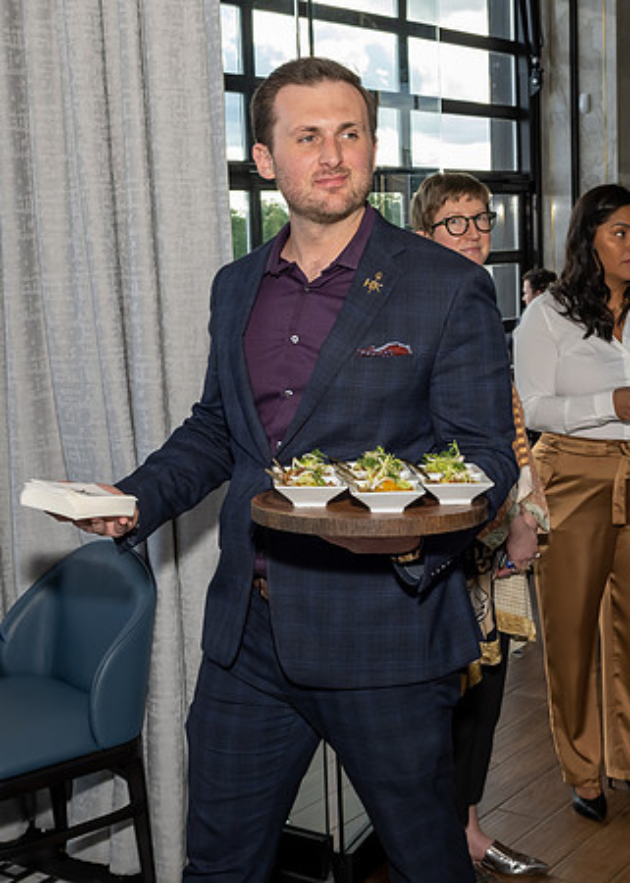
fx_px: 1484
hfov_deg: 23.9
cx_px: 373
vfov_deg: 33.1
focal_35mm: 59
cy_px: 411
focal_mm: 22
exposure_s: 1/250
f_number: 7.1
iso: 500
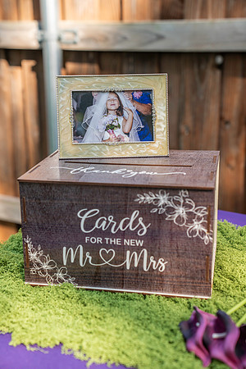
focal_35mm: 56
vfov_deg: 35.6
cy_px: 184
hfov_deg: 24.2
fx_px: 574
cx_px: 123
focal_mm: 56
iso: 400
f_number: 3.2
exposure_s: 1/500
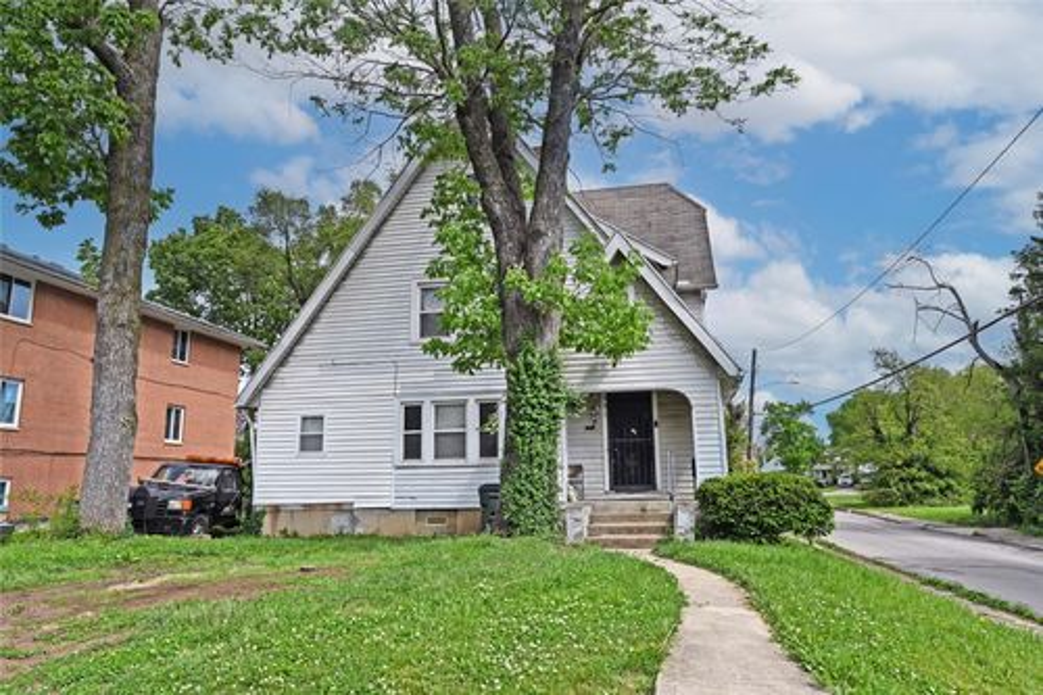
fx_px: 681
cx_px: 522
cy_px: 348
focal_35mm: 24
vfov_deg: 54.1
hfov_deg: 74.9
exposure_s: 1/400
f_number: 7.1
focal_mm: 23.5
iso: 100
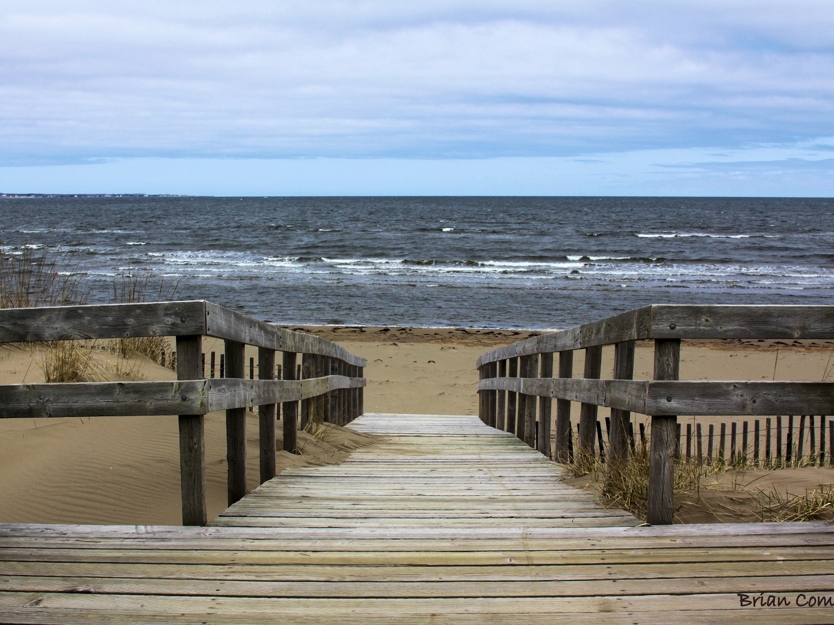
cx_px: 413
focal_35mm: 48
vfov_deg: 30.3
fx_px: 1156
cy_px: 314
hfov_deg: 39.7
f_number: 10
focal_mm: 28
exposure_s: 1/320
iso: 100
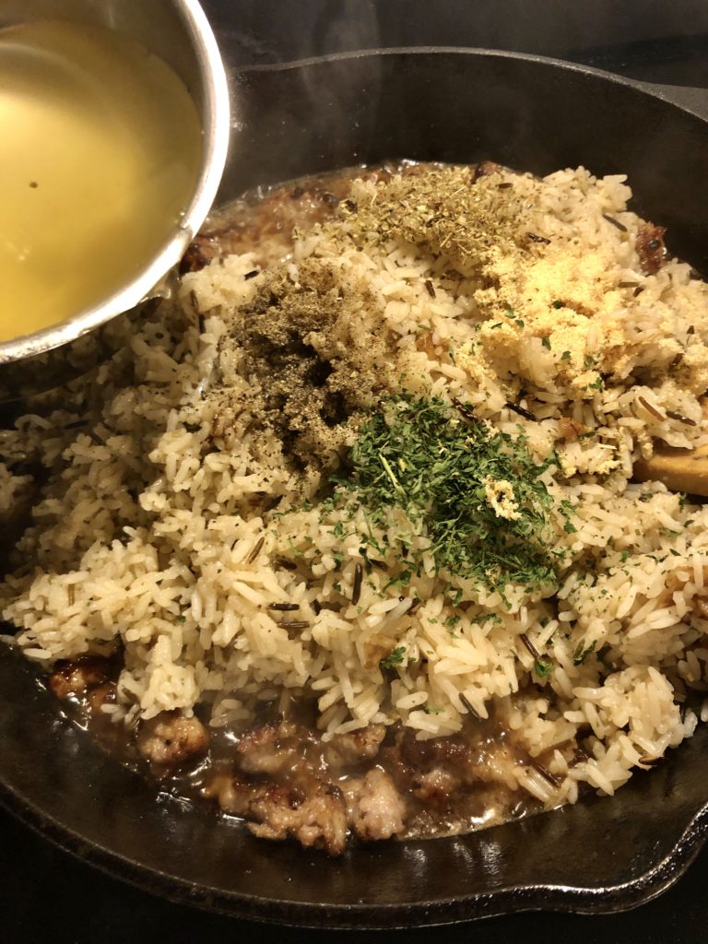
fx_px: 764
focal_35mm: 28
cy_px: 472
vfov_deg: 63.4
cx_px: 354
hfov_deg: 49.7
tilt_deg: -57.1
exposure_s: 1/15
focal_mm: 3.99
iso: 64
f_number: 1.8
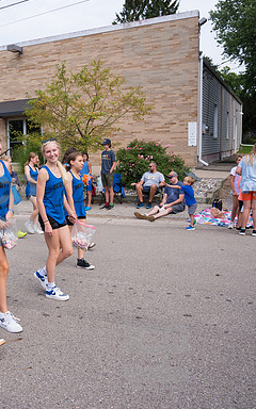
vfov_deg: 52.7
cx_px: 5
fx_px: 413
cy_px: 204
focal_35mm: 37
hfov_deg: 32.0
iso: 220
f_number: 6.3
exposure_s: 1/500
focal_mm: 24
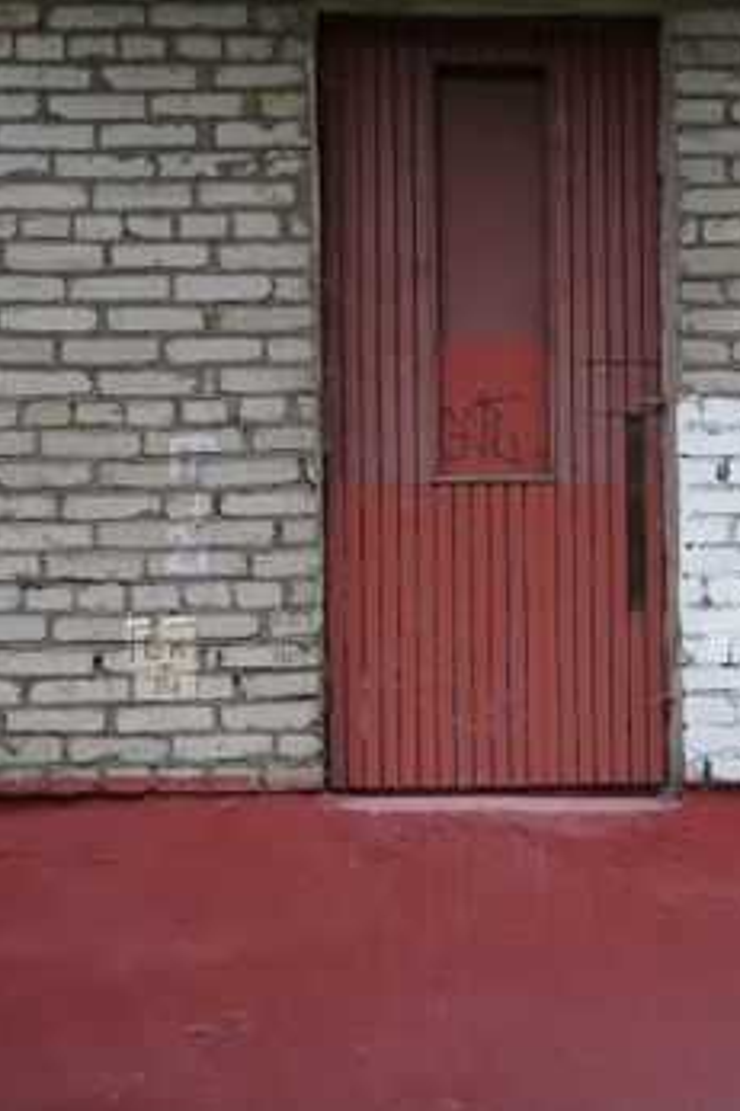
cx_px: 489
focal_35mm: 82
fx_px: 2531
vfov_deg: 24.7
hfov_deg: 16.6
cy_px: 461
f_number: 5.6
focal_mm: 61
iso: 1000
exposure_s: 1/160
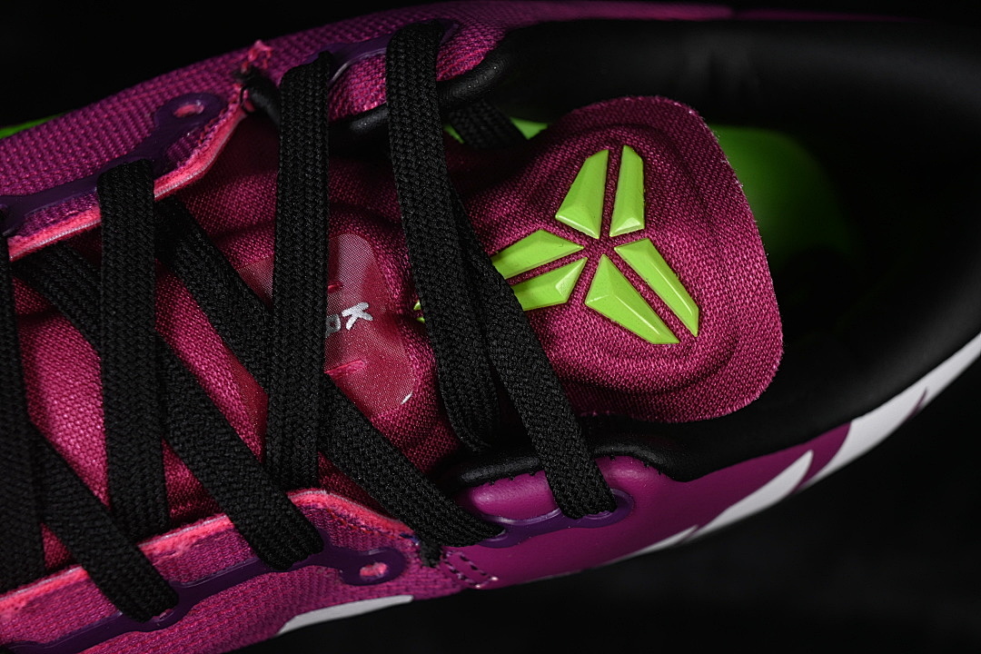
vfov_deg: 18.2
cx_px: 490
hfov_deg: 27.0
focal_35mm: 75
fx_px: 2044
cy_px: 327
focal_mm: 50
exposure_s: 1/80
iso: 160
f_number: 7.1
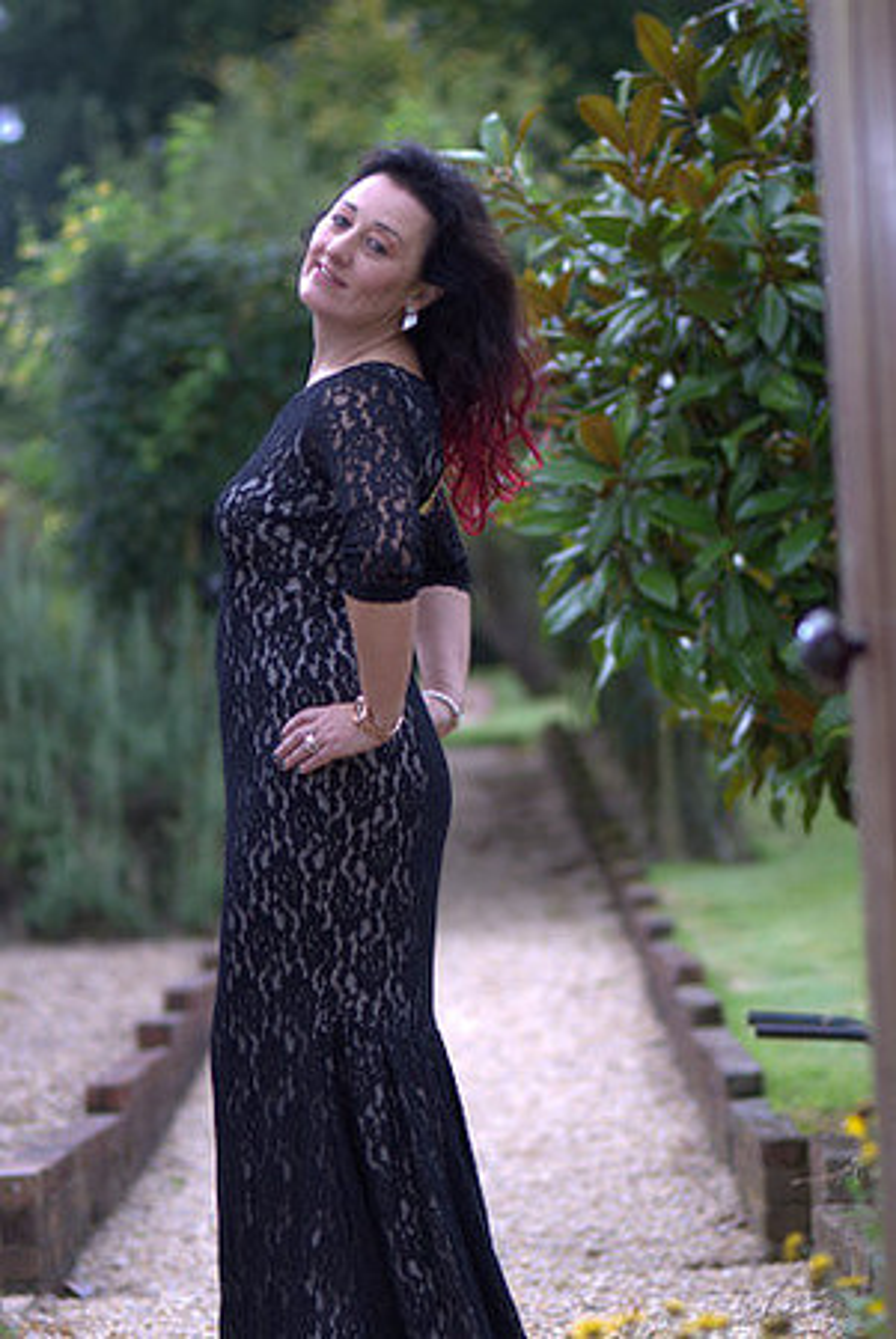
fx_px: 5587
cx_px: 448
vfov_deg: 13.7
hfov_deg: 9.2
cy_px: 670
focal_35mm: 150
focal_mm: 100
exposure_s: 1/250
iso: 100
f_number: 2.8
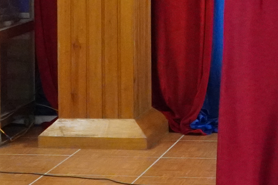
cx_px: 343
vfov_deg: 8.5
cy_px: -122
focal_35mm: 157
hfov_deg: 12.7
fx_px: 1213
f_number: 4.5
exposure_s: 1/250
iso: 8000
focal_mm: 26
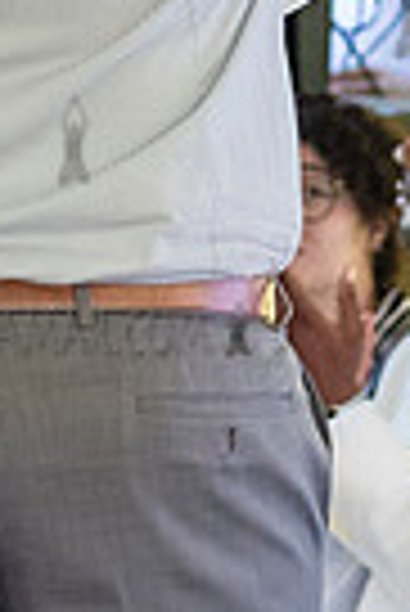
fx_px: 7224
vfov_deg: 4.8
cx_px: 230
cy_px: -120
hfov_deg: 3.3
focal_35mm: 424
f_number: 4
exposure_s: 1/800
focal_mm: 70
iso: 2500
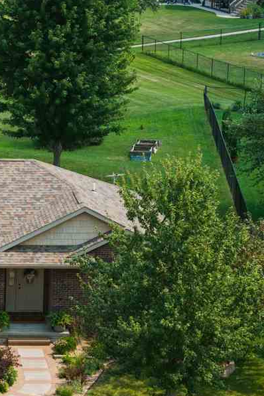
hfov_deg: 8.6
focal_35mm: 156
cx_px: -114
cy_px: 284
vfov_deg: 13.1
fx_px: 1716
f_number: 2.8
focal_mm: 19.4
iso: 100
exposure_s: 1/640
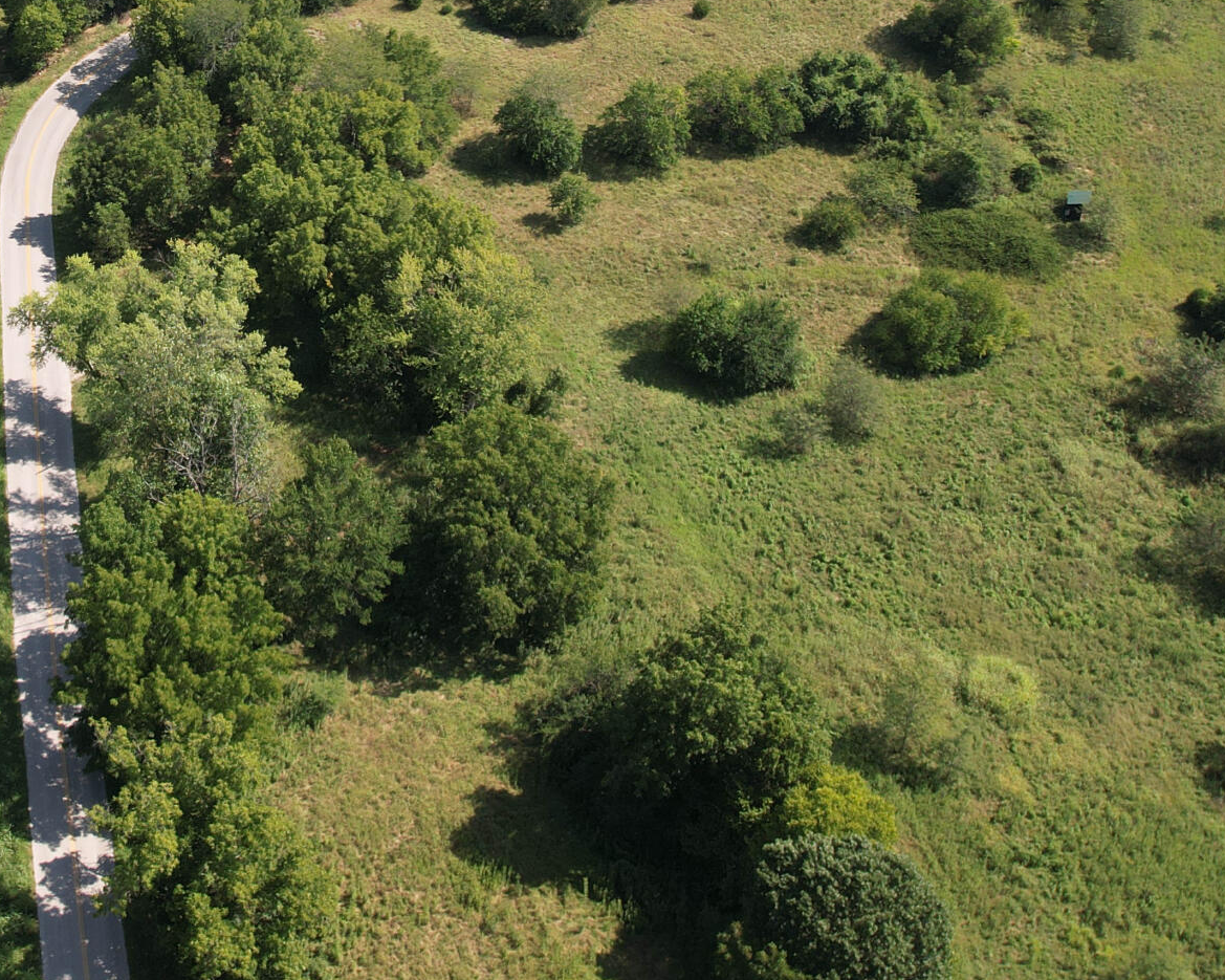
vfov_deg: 27.6
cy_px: 102
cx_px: 153
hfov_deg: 33.7
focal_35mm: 53
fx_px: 1921
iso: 100
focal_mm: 8.38
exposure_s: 1/320
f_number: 2.8
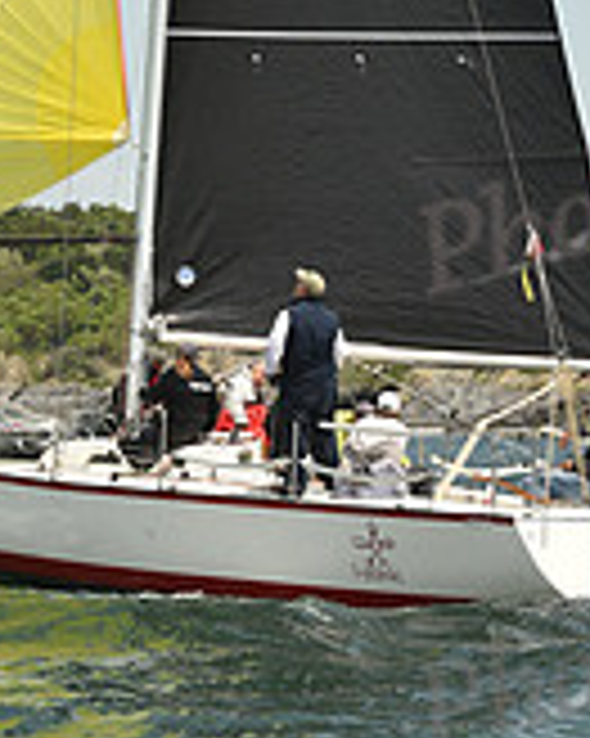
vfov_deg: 8.3
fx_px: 5090
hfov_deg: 6.6
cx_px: 187
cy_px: 9
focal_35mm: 233
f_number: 8
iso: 400
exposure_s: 1/1600
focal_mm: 70
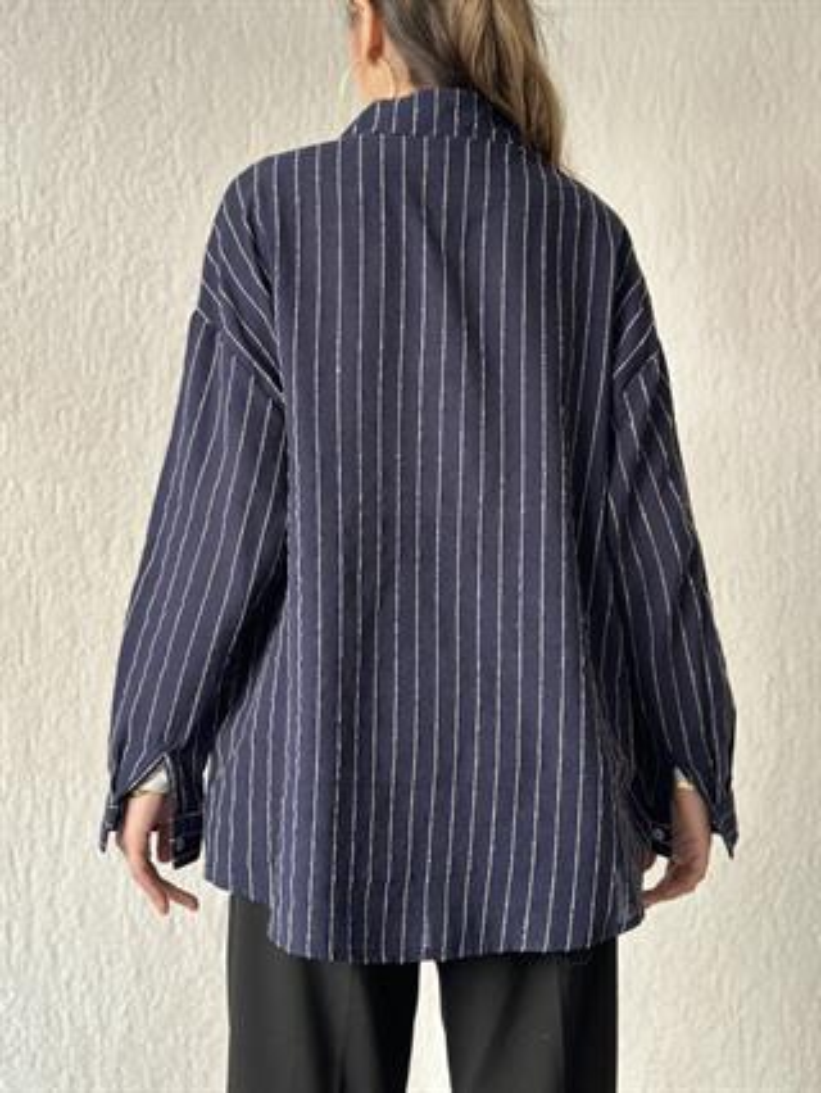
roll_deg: +0.1
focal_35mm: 48
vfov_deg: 39.6
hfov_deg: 30.3
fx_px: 1516
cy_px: 546
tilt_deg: -0.4
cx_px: 410
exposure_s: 1/60
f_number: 1.78
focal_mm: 6.86
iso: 160
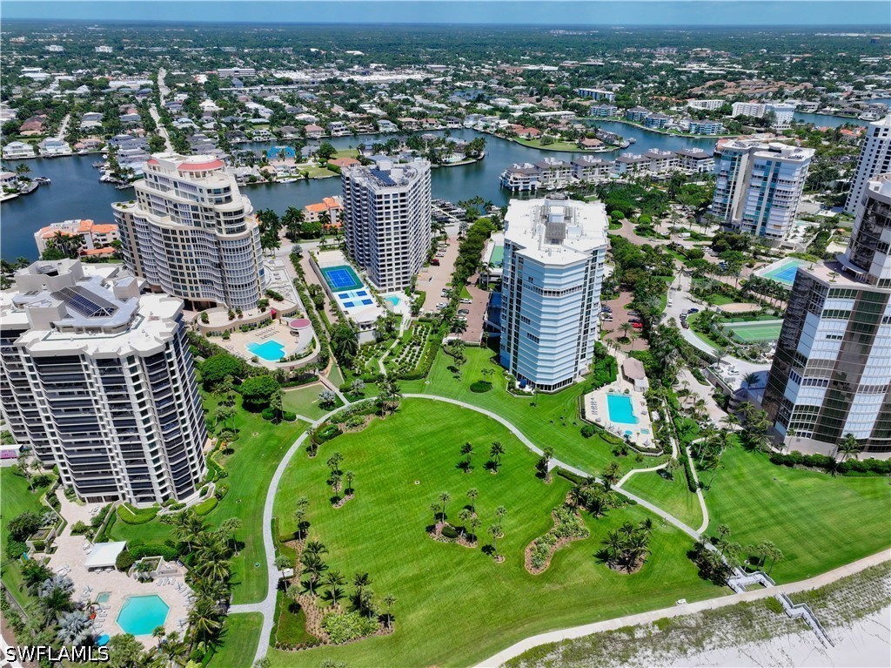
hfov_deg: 71.6
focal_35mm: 24
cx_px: 446
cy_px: 334
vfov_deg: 56.8
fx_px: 617
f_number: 6.3
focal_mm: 12.29
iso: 100
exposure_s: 1/500
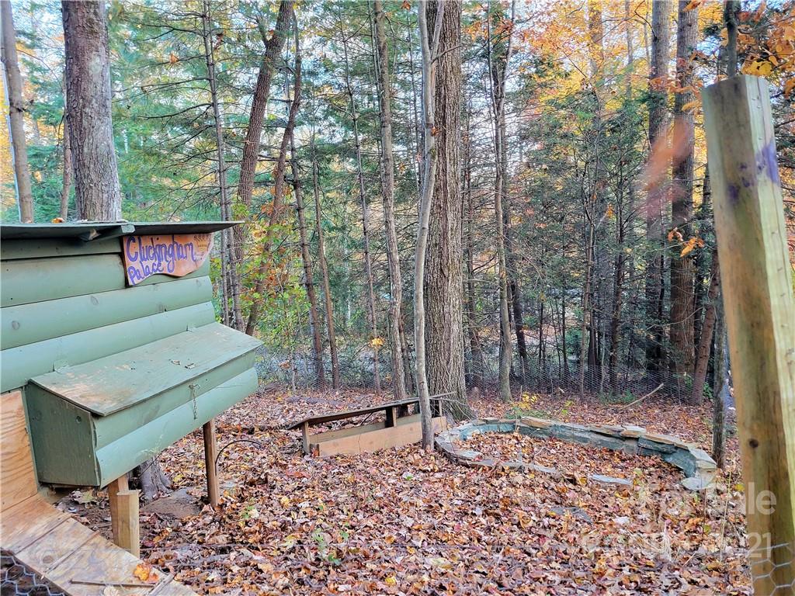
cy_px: 298
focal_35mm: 26
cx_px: 398
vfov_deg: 53.1
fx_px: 597
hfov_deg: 67.3
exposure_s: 1/59.2
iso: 200
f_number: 1.8
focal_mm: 5.4
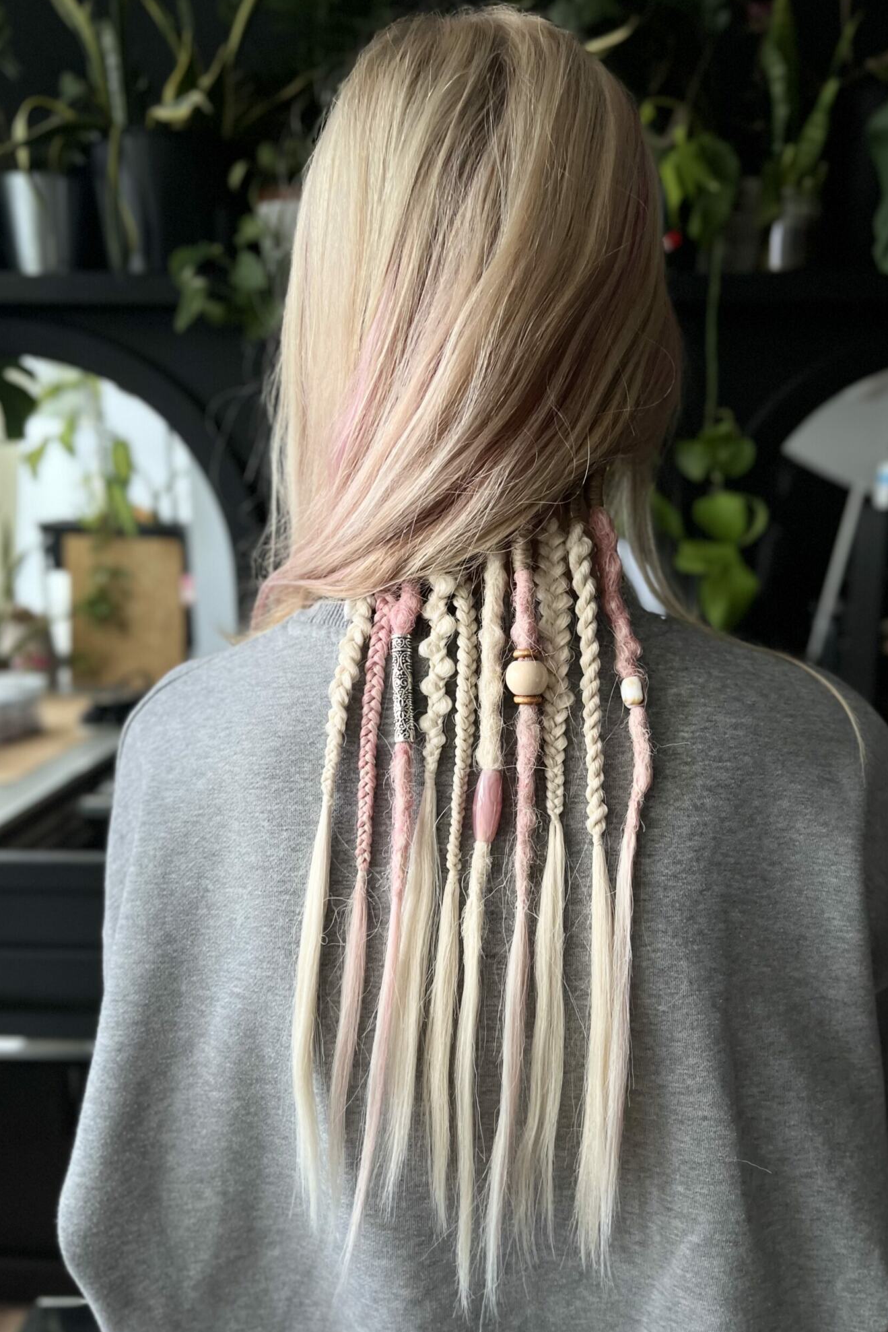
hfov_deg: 46.4
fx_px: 1036
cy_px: 663
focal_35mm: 28
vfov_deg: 65.5
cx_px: 450
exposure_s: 1/75
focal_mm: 5.1
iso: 125
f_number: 1.6
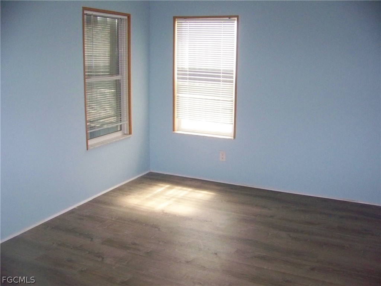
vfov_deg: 39.7
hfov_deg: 51.4
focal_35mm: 36
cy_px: 143
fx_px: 396
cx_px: 190
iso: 500
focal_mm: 5.85
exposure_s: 1/500
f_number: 2.8
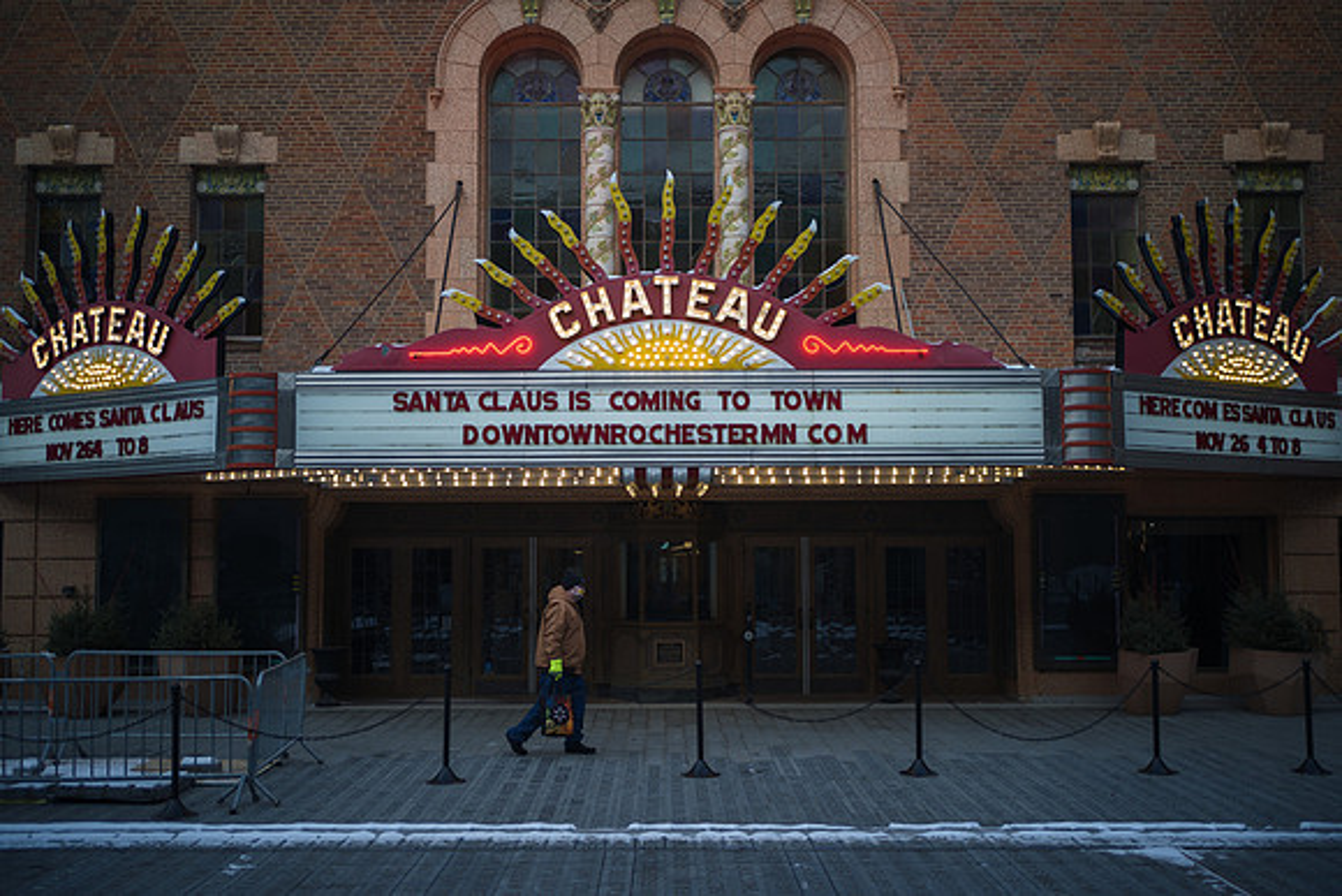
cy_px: 453
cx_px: 671
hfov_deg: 53.1
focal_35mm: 36
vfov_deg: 36.9
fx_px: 1343
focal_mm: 35
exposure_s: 1/125
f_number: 1.8
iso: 64
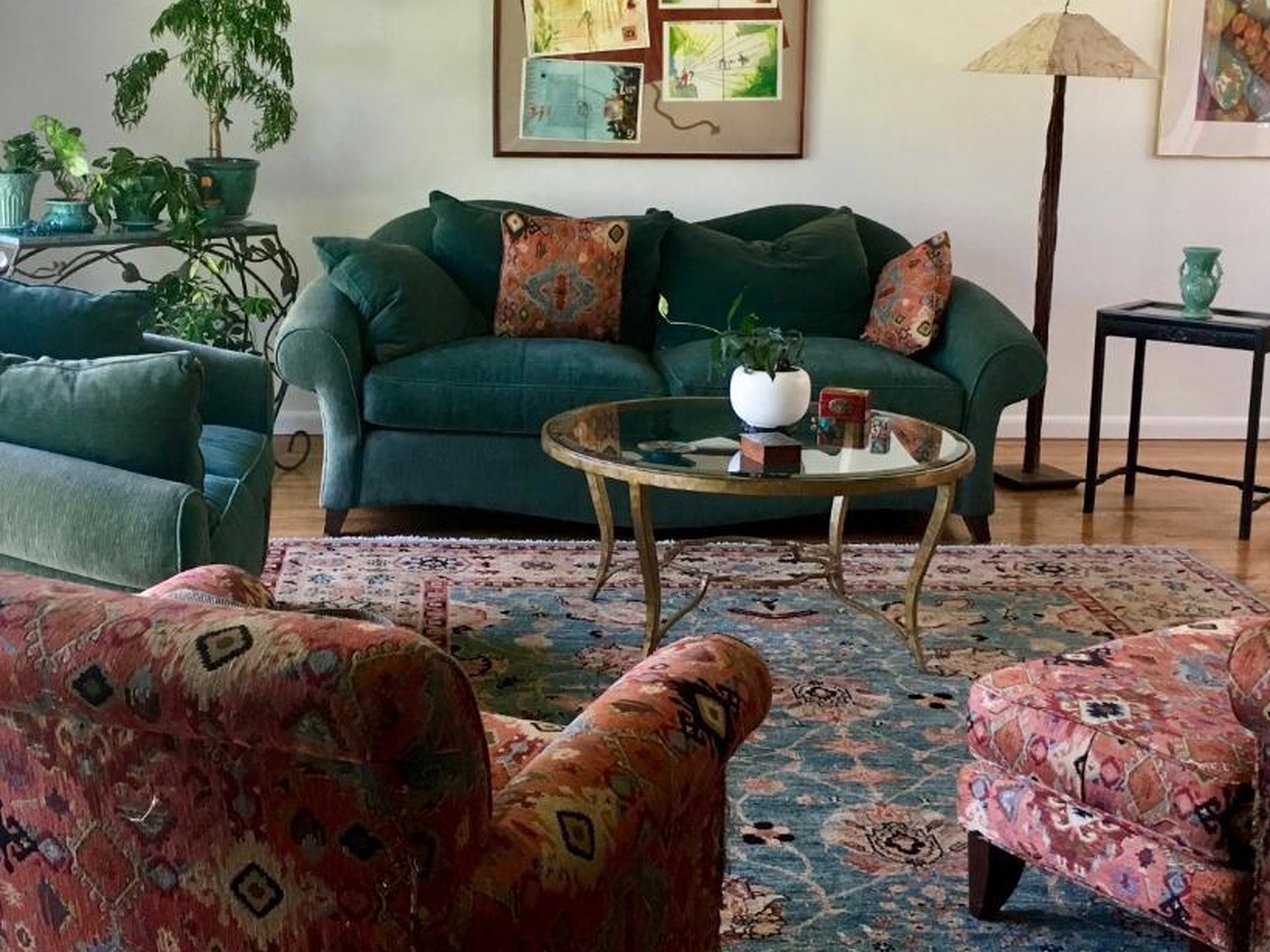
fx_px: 1871
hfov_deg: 37.5
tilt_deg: -9.7
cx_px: 583
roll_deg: -1.1
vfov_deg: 28.5
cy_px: 381
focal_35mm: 51
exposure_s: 1/30
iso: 100
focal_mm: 4.15
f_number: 2.2
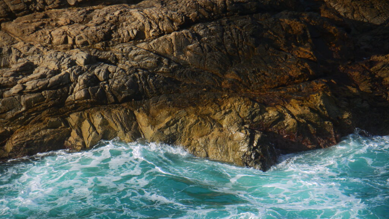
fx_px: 3156
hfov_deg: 7.1
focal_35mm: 306
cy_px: 139
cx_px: 194
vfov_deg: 4.0
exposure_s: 1/500
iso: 100
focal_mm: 140
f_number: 5.8
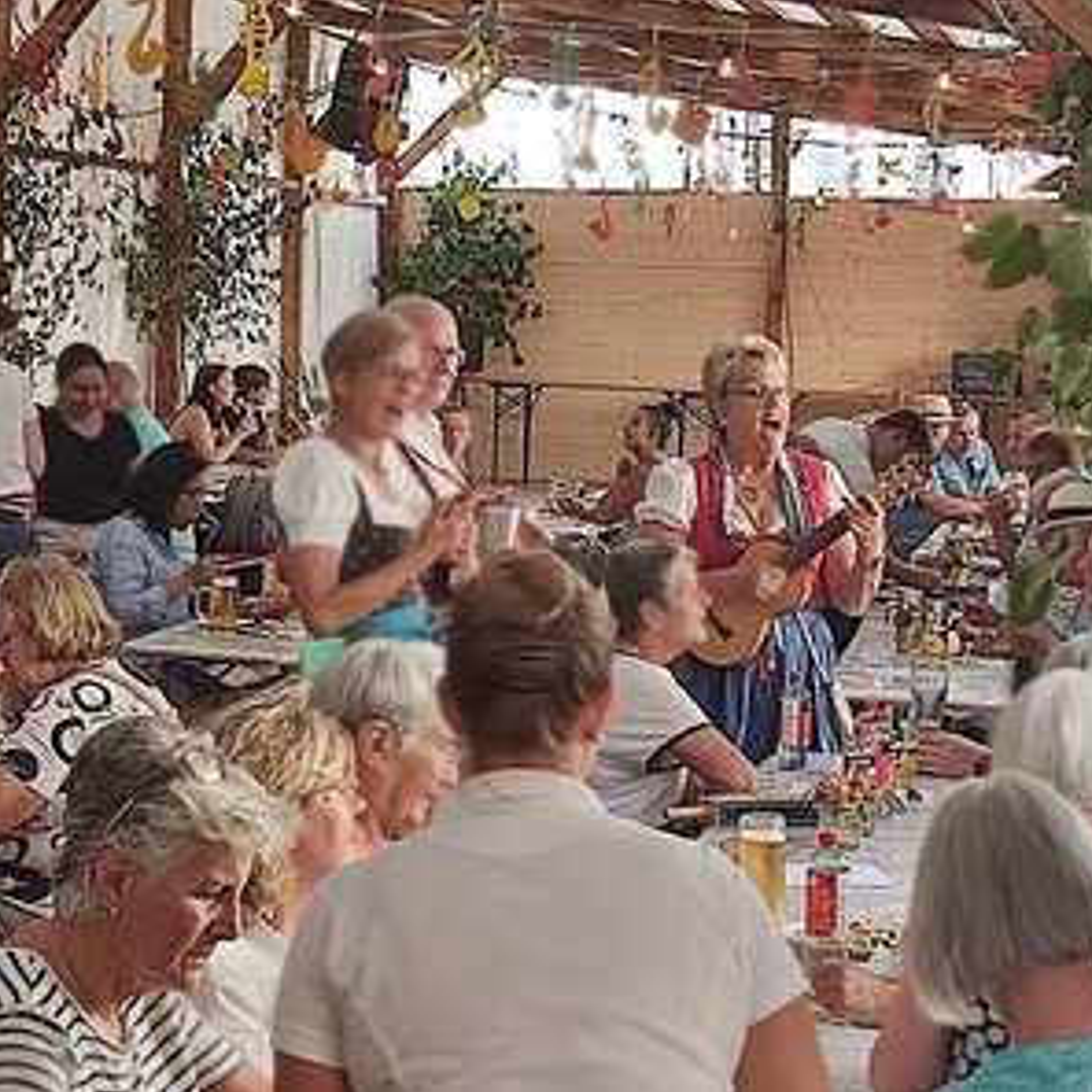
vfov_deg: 18.9
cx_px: 432
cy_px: 546
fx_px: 3284
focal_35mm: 92
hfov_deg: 18.9
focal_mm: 4.71
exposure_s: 1/100
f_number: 1.79
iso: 62
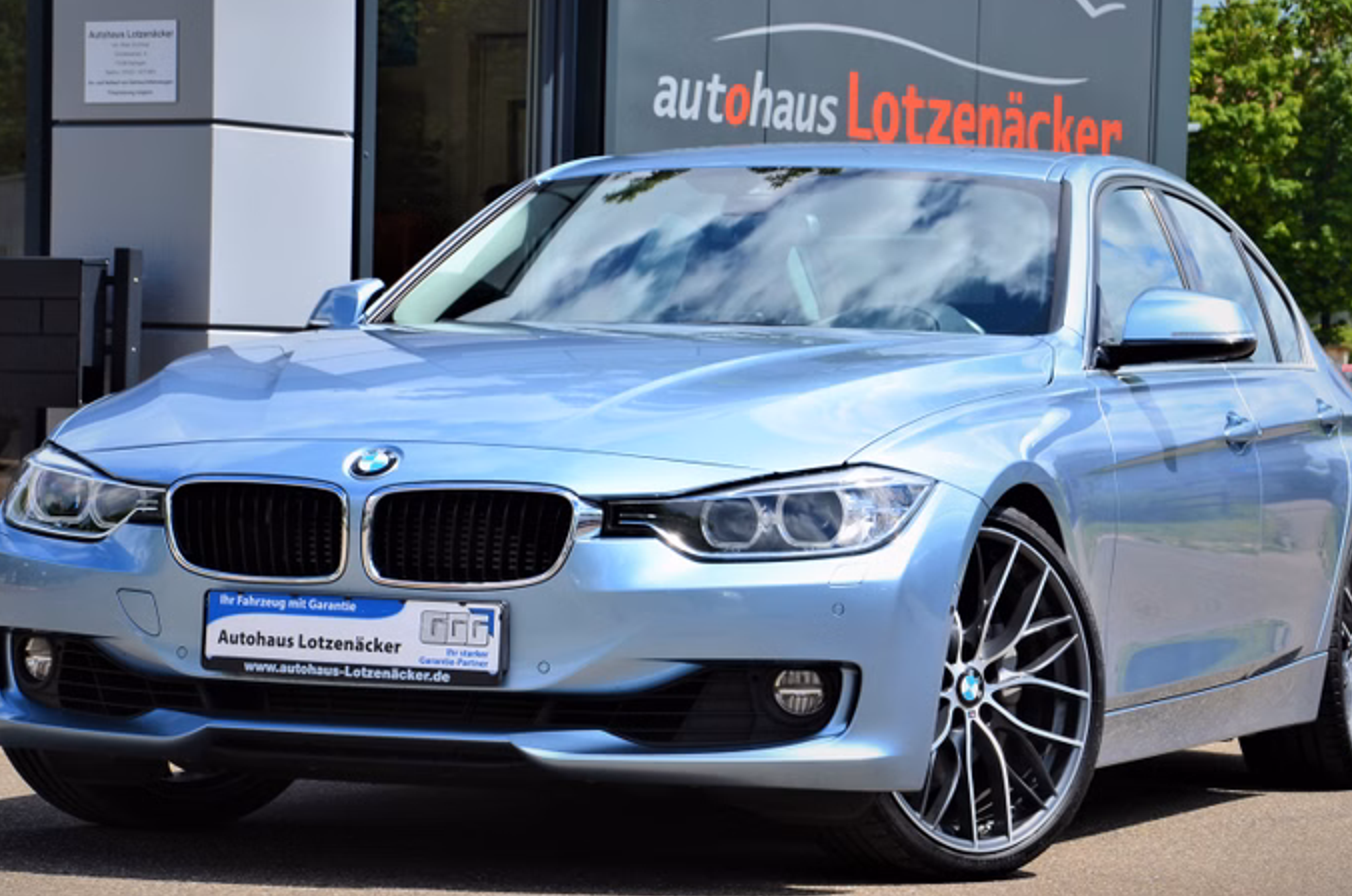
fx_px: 4123
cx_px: 686
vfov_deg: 12.4
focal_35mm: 110
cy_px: 406
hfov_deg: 18.6
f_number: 11
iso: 100
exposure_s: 1/125
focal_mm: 62
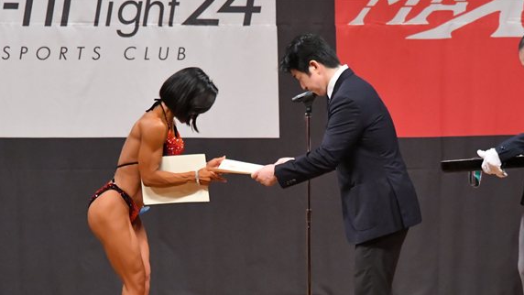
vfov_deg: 3.4
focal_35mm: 362
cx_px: 308
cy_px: 232
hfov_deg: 6.0
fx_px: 5031
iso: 8000
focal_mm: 170
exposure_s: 1/400
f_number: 5.6
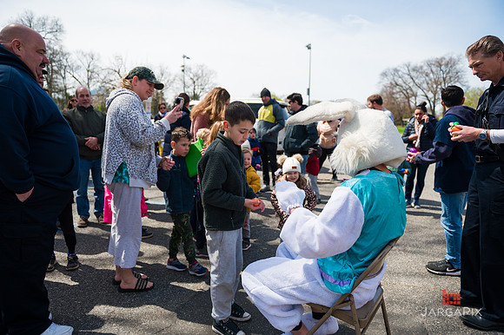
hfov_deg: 73.8
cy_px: 168
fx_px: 336
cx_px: 252
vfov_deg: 53.1
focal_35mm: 24
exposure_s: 1/3200
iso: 200
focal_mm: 24
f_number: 4
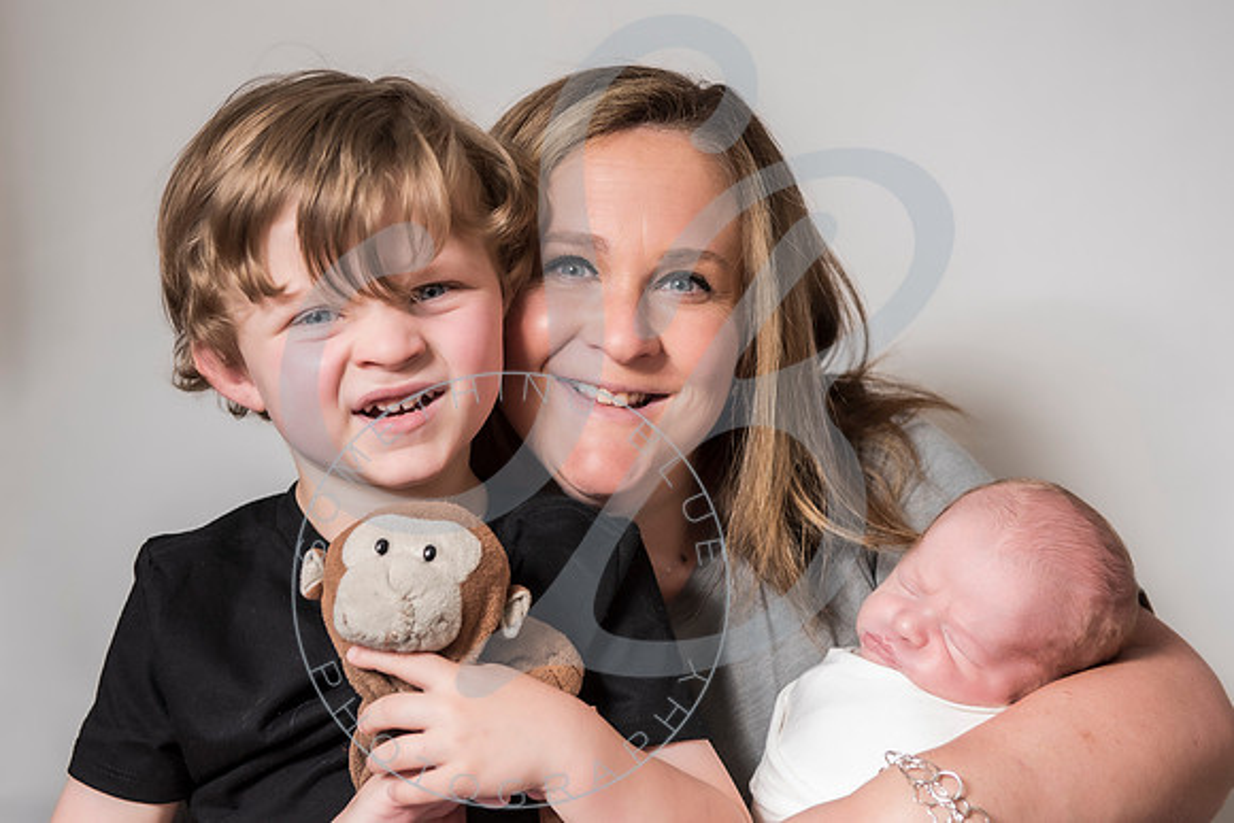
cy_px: 399
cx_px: 573
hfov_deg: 28.6
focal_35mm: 71
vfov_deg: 19.3
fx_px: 2423
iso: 100
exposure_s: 1/125
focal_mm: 58
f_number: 4.5
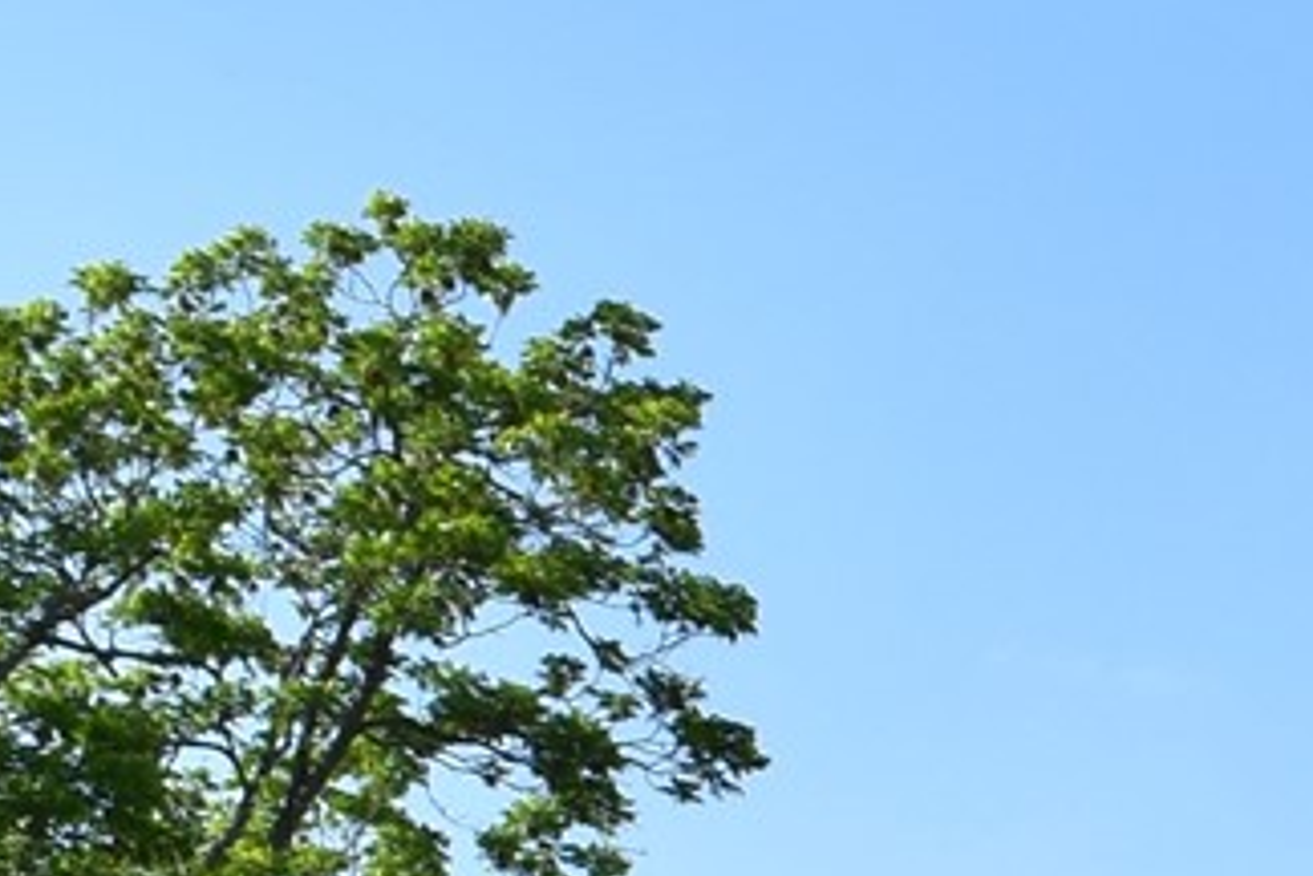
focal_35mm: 201
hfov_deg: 9.3
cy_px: 1553
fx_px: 7330
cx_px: 3027
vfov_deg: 6.7
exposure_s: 1/400
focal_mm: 20
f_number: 10
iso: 200
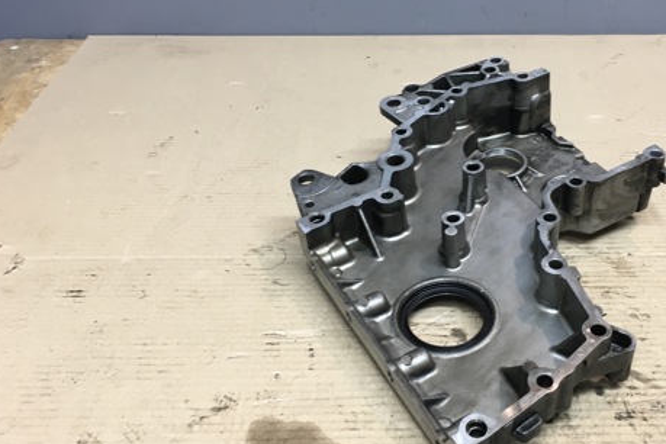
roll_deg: -0.6
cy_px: 217
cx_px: 434
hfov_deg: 45.8
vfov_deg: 31.9
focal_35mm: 42
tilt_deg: -33.0
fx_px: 777
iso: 80
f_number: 2.2
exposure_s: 1/33
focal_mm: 4.15
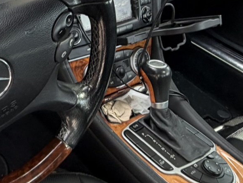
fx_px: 344
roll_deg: +0.2
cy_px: 64
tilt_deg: -40.0
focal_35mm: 49
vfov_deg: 29.5
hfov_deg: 34.2
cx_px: -18
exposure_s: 1/121
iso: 80
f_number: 2.2
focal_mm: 2.22
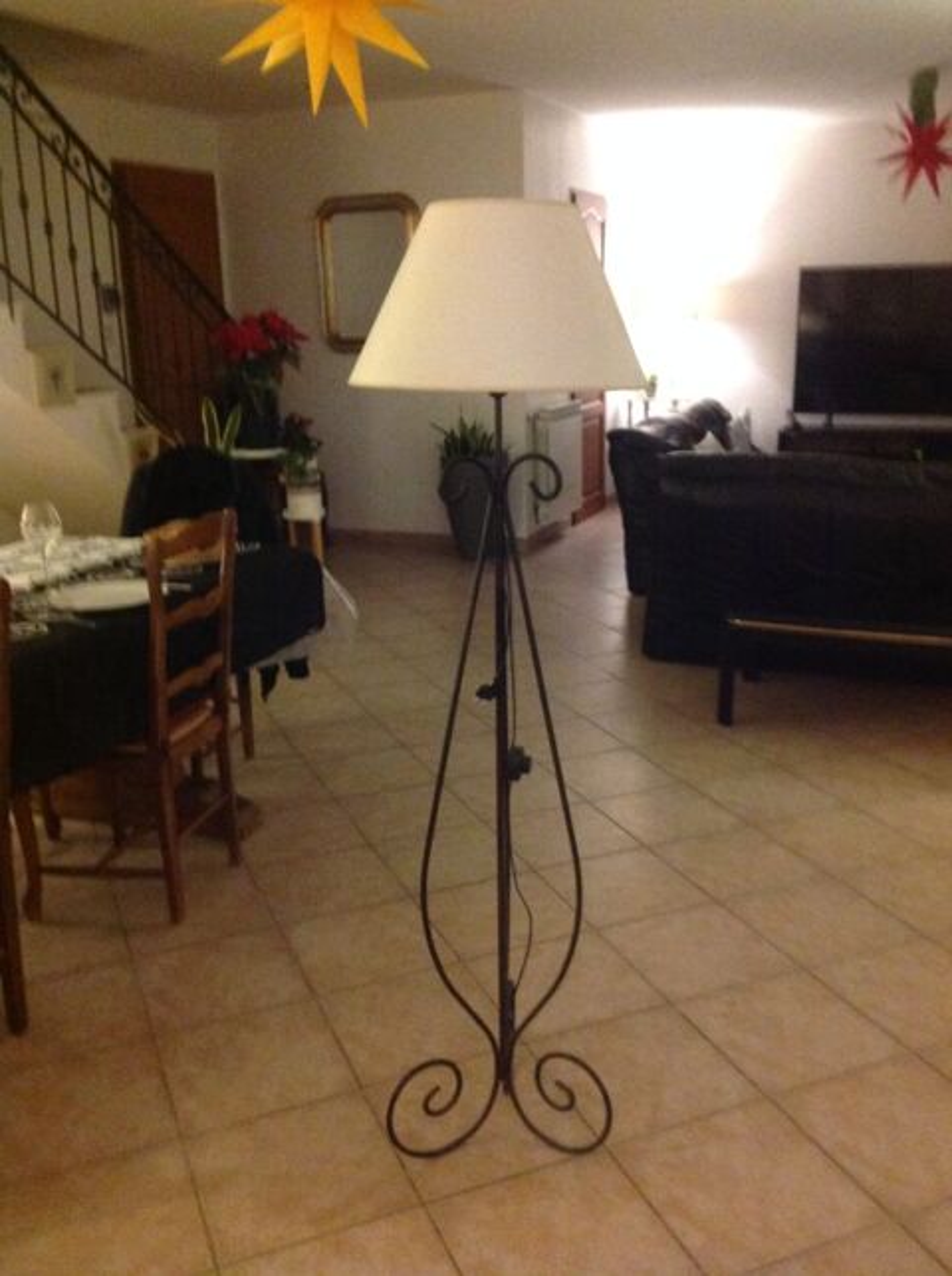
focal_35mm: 35
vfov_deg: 52.7
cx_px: 476
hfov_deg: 40.6
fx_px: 1287
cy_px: 638
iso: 640
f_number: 2.4
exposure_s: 1/15
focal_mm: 4.28
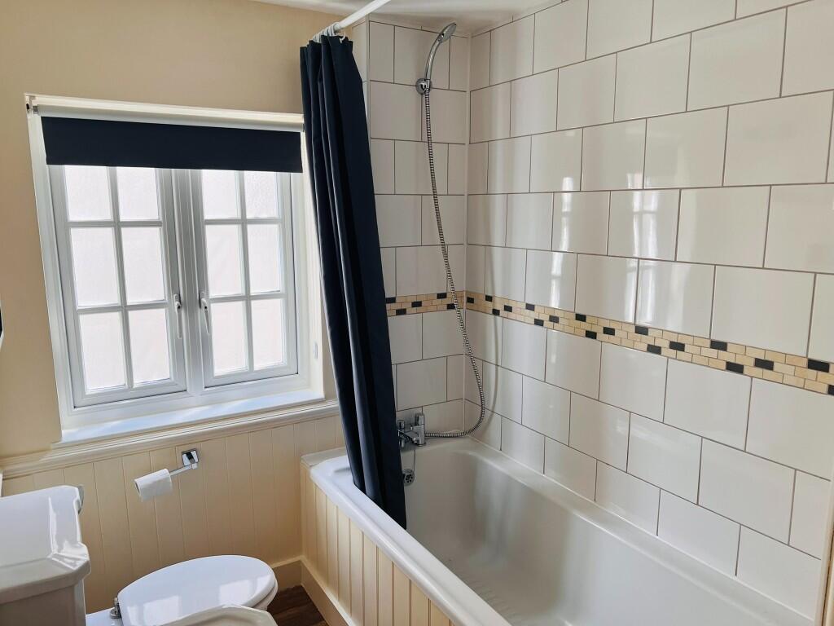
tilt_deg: -10.2
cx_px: 417
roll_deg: +0.4
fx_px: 626
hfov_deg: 67.3
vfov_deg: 53.1
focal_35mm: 26
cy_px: 313
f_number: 1.5
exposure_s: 1/166
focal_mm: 5.7
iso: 64
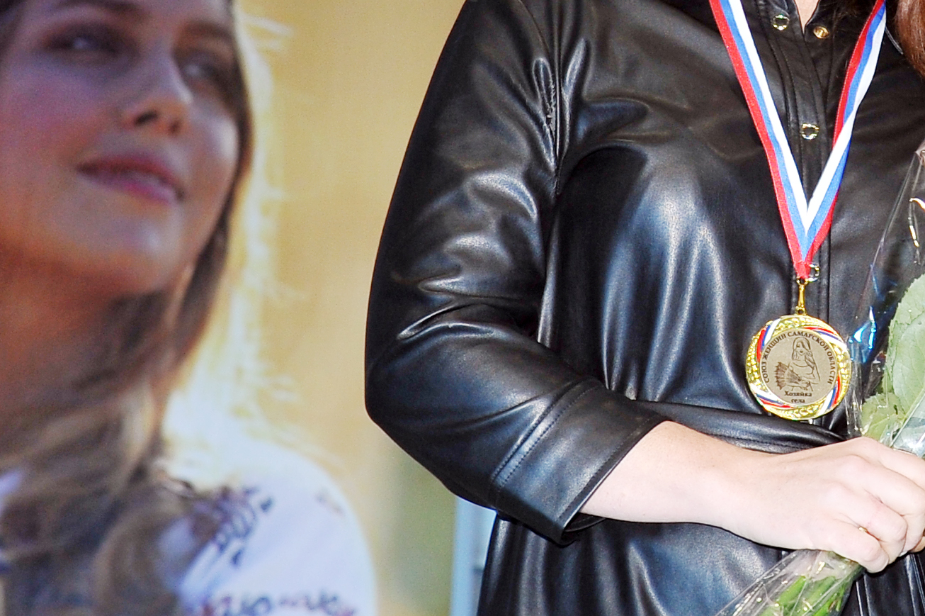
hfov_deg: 10.1
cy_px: 120
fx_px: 5187
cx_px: 890
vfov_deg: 6.8
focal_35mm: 202
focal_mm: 62
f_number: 5.6
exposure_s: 1/60
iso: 800
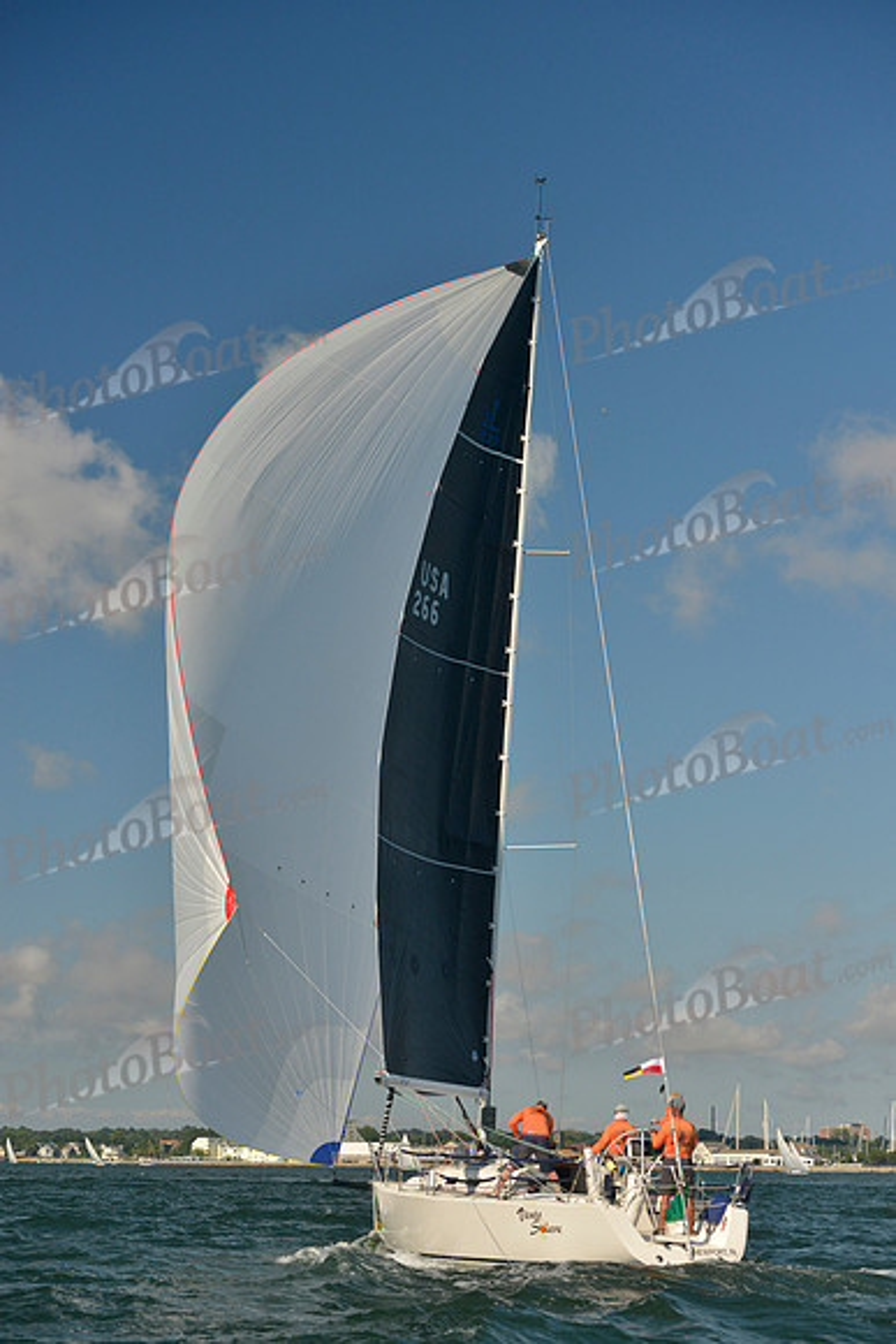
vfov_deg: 28.8
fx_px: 2612
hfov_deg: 19.5
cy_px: 672
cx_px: 448
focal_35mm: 70
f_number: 5.6
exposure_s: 1/1600
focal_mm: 70
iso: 400
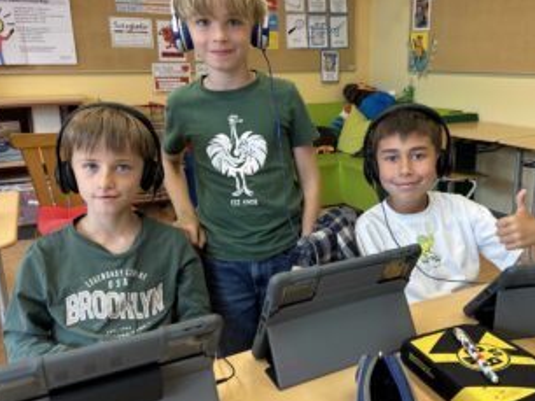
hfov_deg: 53.6
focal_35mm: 34
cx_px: 325
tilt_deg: -15.9
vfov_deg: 41.7
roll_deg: -0.1
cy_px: 200
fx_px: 525
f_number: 1.5
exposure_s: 1/100
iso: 80
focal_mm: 5.7
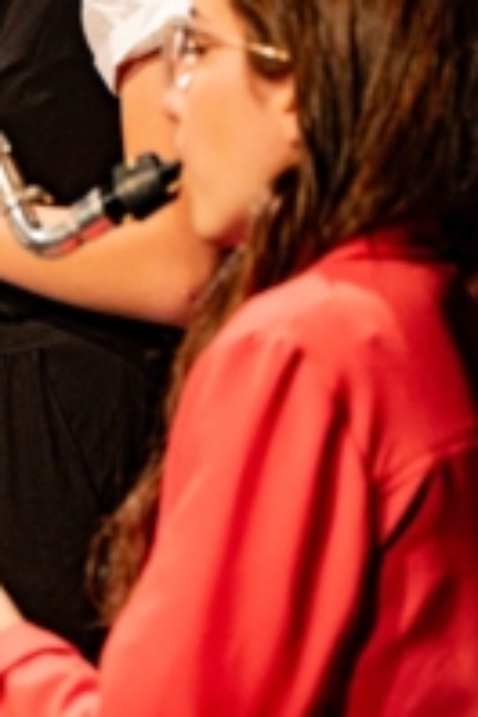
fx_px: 13602
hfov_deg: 2.0
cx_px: 16
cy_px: 188
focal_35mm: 683
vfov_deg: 3.0
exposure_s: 1/160
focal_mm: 180
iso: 1000
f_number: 2.8
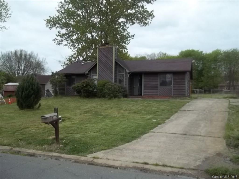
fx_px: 228
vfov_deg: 42.9
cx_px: 120
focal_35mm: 33
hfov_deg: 55.4
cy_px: 90
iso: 64
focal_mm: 5.9
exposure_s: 1/125
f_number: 3.3
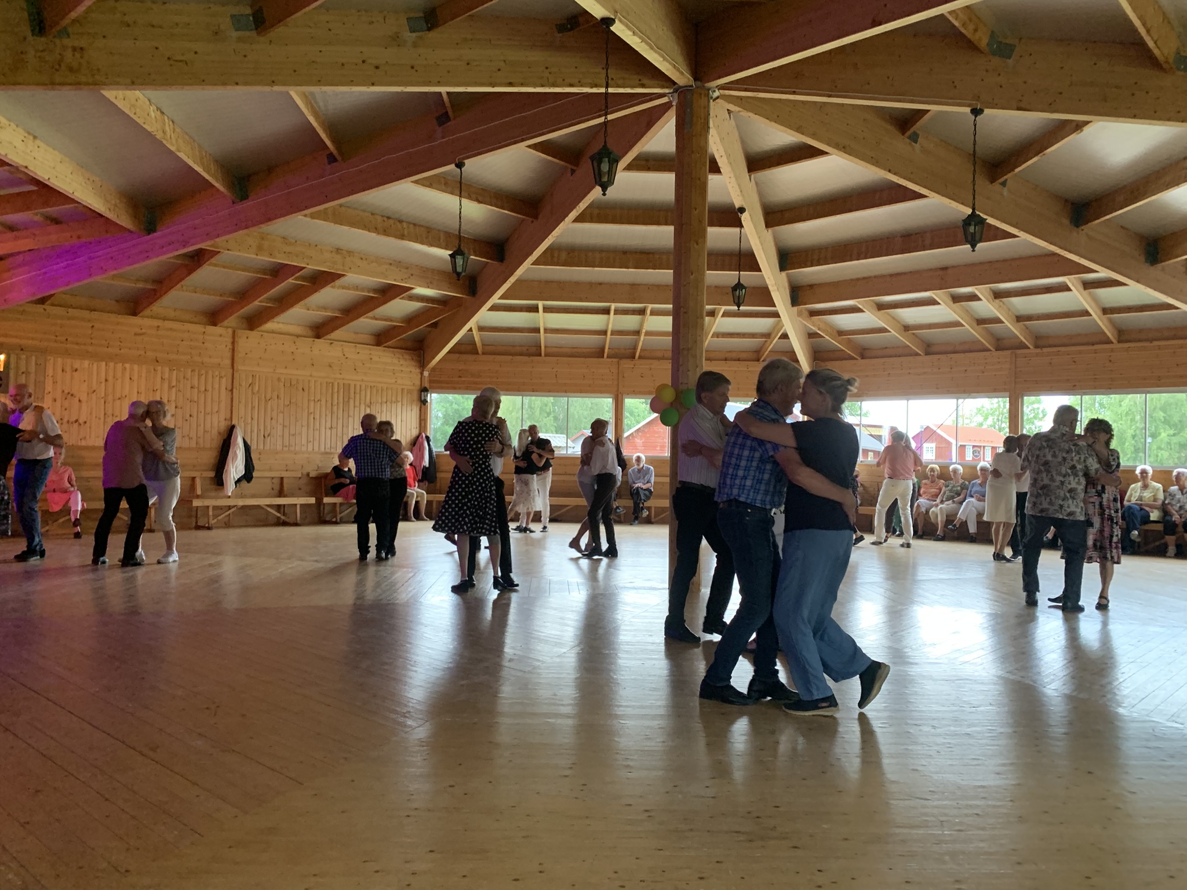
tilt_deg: +0.4
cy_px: 445
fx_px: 892
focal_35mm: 26
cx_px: 594
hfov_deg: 67.3
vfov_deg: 53.1
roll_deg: -0.8
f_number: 1.8
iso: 320
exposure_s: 1/50
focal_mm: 4.25
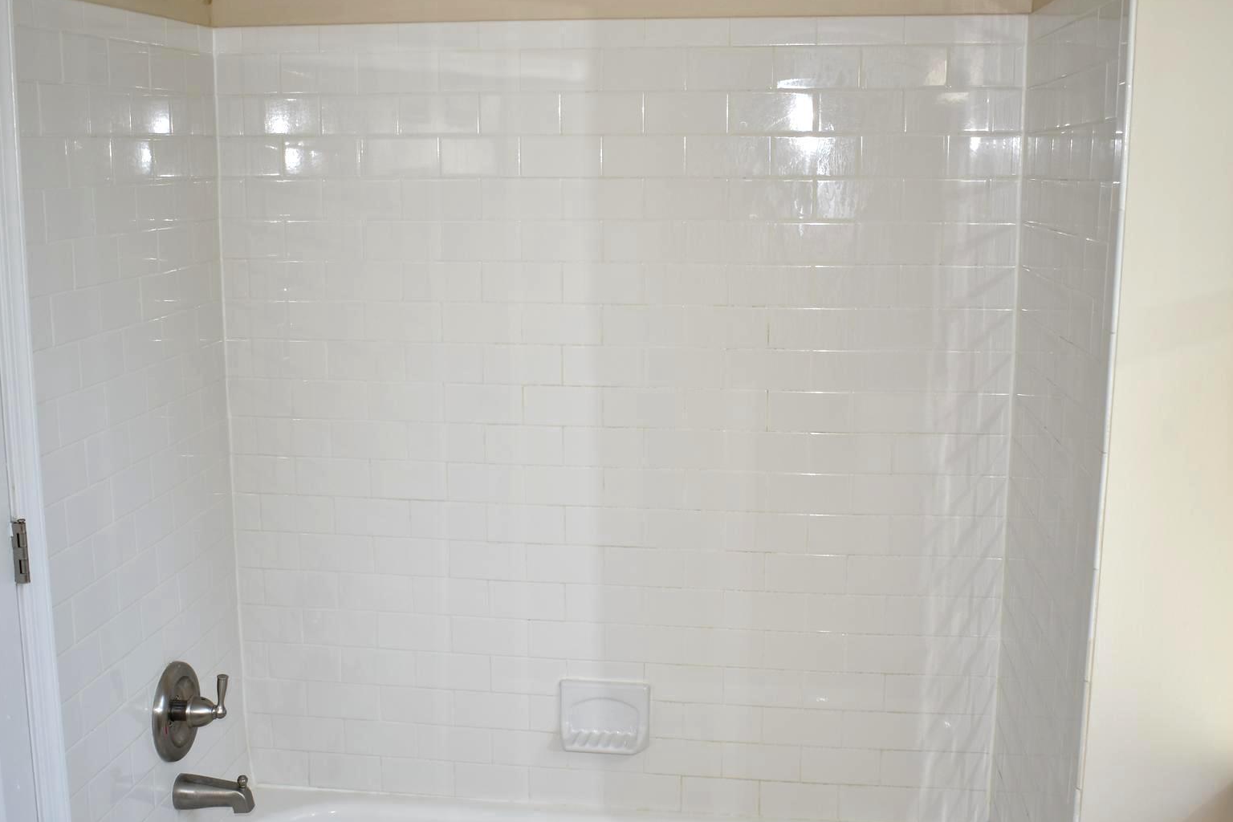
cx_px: 624
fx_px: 1370
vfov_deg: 33.4
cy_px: 440
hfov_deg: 48.5
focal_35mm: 40
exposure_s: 1/60
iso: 220
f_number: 3.8
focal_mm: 20
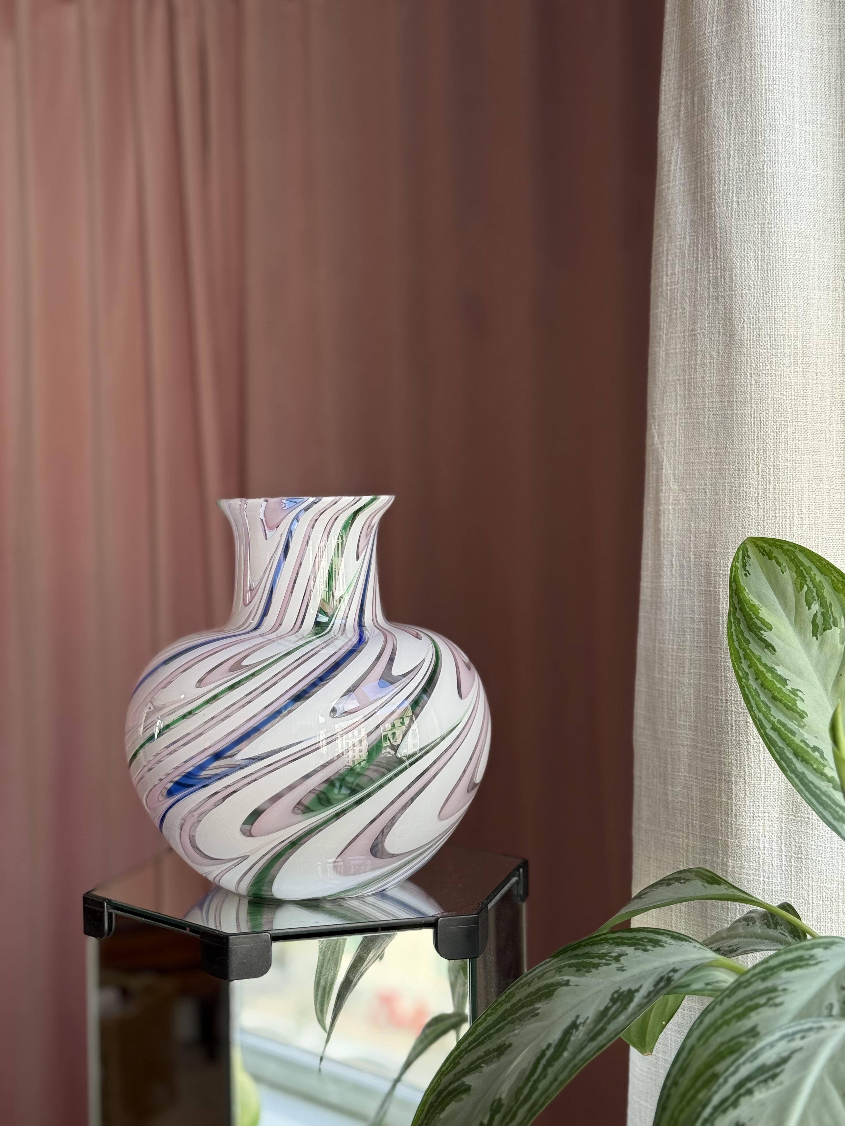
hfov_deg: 30.3
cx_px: 422
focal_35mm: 48
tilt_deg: -1.2
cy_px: 563
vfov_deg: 39.7
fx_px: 1562
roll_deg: +1.3
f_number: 1.78
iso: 50
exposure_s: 1/134
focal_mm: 6.76
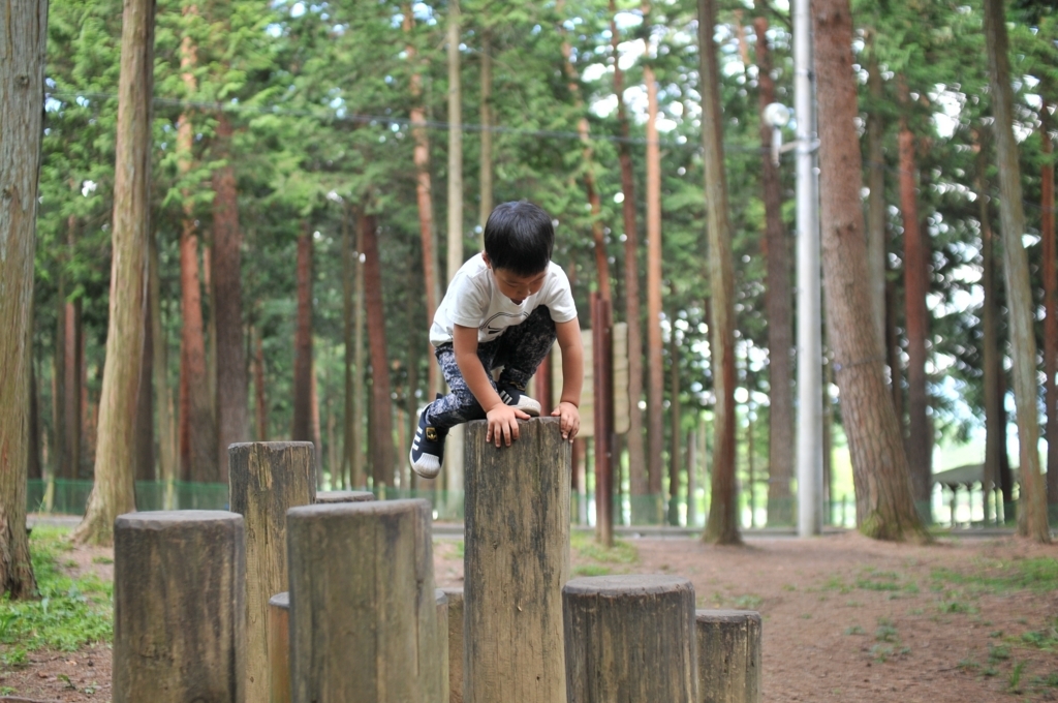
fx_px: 1321
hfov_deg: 43.7
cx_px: 529
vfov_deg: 29.8
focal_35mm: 45
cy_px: 352
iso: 250
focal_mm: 30
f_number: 2.2
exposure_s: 1/125
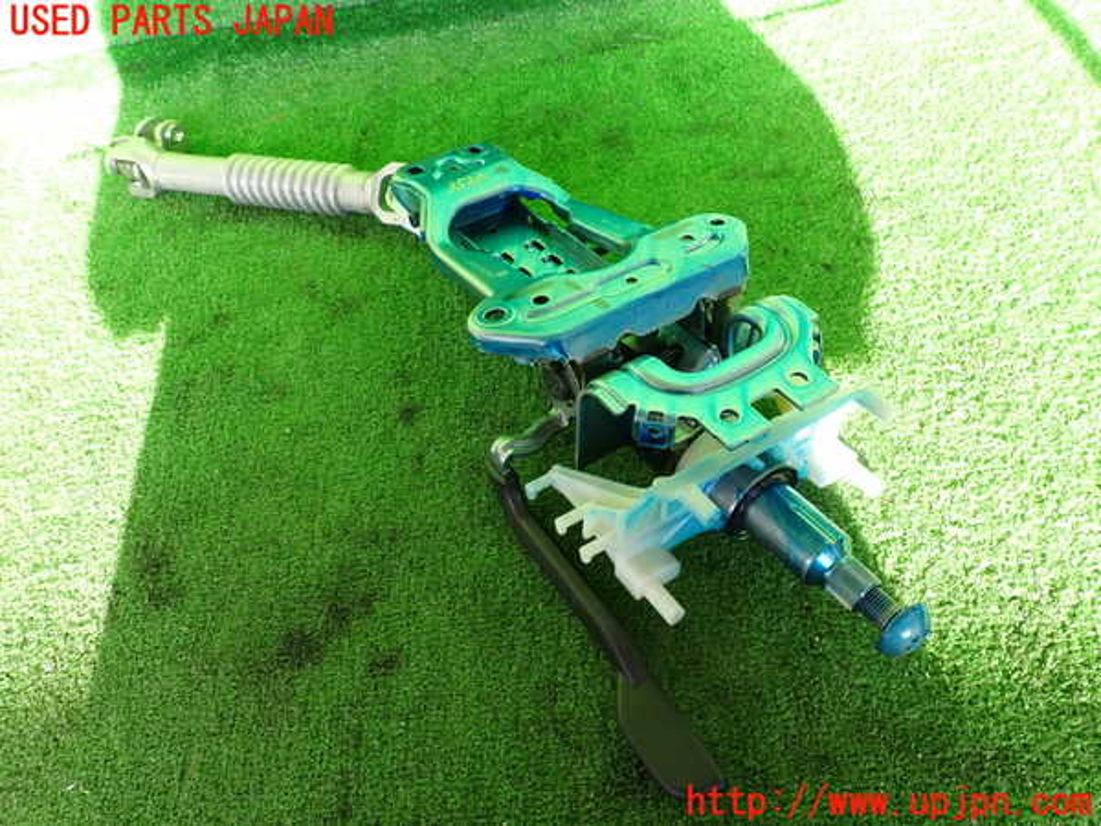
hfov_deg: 69.4
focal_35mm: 25
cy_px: 413
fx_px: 795
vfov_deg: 54.9
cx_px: 550
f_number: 2.8
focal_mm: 4.5
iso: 100
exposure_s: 1/80
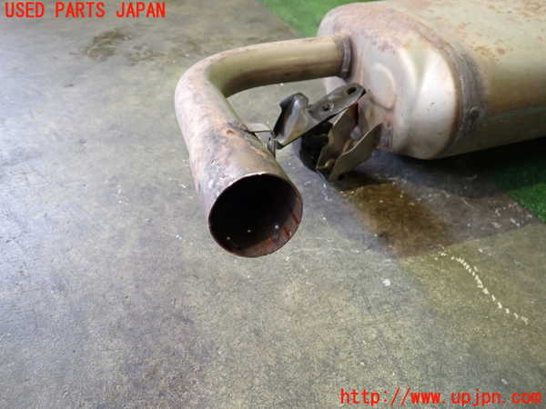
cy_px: 204
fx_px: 394
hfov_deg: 69.4
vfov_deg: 54.9
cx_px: 273
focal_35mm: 25
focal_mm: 4.5
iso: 400
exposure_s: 1/30
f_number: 2
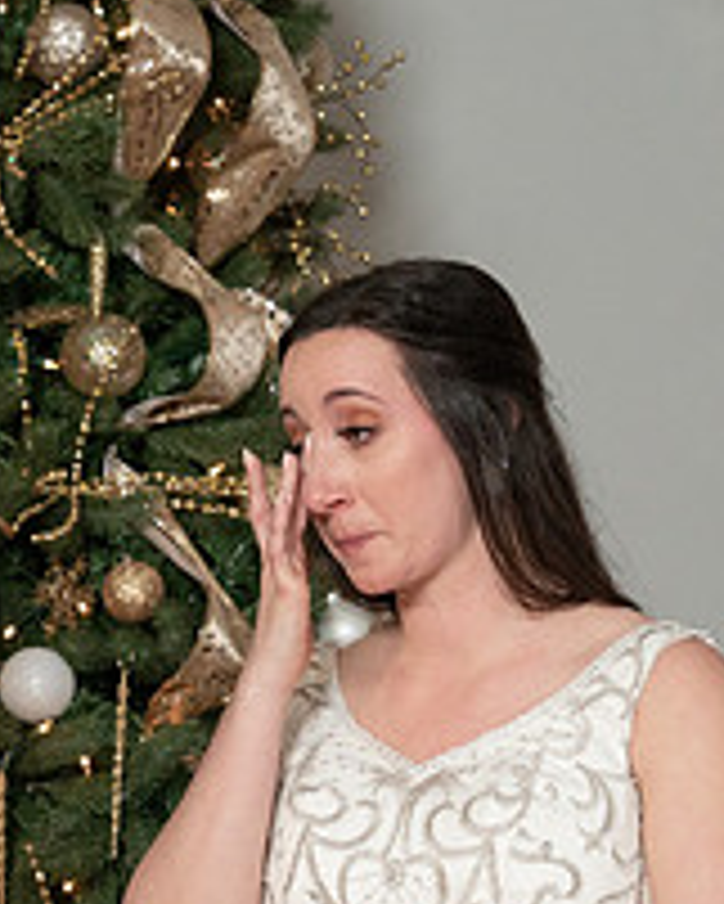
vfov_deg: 9.8
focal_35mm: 196
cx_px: 73
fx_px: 5246
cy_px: 775
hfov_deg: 7.9
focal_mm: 70
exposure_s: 1/200
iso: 2000
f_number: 5.6
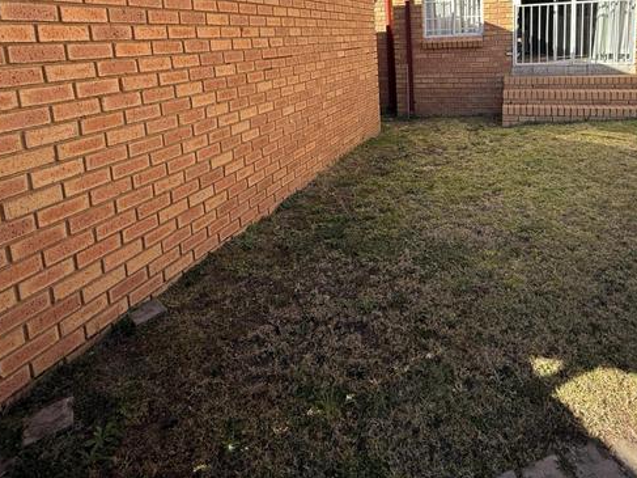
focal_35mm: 23
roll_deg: +2.6
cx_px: 399
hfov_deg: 72.7
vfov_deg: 54.9
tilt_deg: -8.2
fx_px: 423
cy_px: 98
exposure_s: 1/579
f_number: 2.2
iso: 64
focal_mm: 2.22
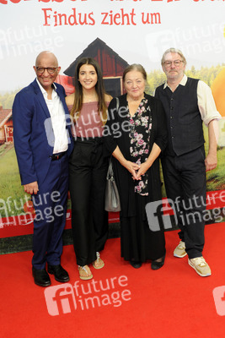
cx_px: 112
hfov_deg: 45.0
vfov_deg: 63.6
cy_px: 169
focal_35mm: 29
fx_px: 272
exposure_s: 1/160
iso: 1600
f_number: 6.3
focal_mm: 29
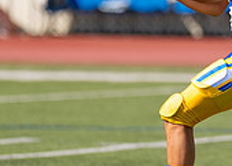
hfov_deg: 2.4
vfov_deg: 1.7
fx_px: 5612
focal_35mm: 851
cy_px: 9
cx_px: 267
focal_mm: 200
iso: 100
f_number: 2.8
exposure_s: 1/2500
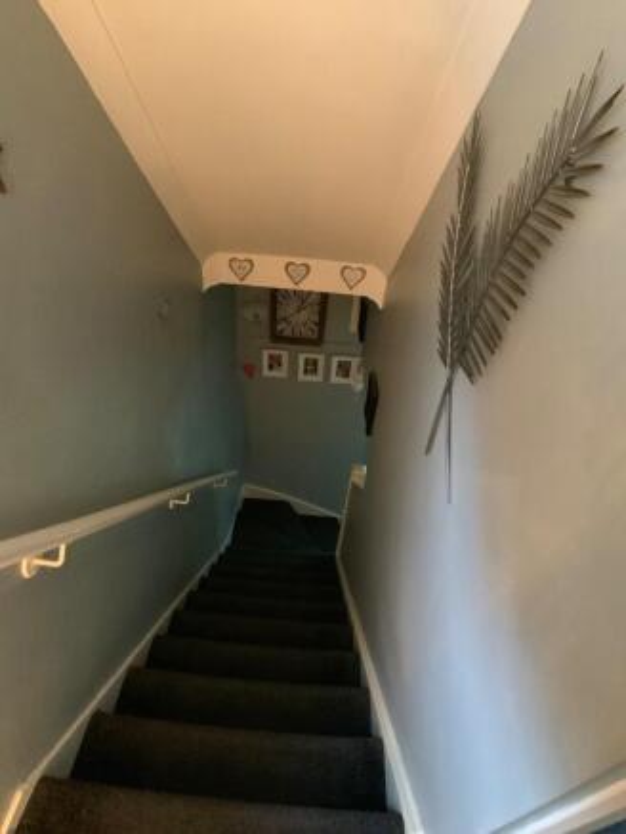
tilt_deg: -39.1
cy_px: 417
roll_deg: -2.2
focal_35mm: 29
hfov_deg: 48.2
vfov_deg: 61.6
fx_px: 699
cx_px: 313
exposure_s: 1/17
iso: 500
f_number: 1.8
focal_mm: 3
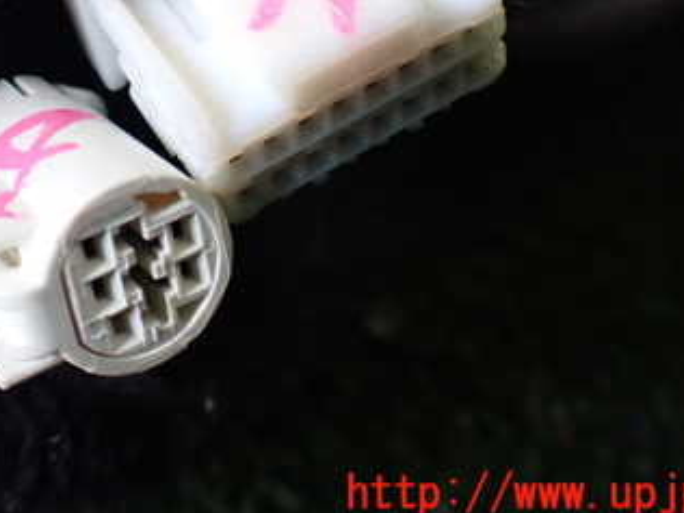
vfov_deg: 24.8
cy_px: 35
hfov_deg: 33.2
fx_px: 1126
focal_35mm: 57
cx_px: 186
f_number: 2.3
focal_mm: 5.4
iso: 640
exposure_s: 1/125
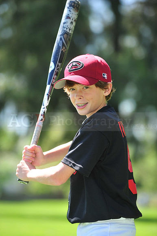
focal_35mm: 200
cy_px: 118
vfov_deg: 10.3
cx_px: 78
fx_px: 1310
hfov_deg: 6.9
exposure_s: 1/500
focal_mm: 200
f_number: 4.5
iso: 200
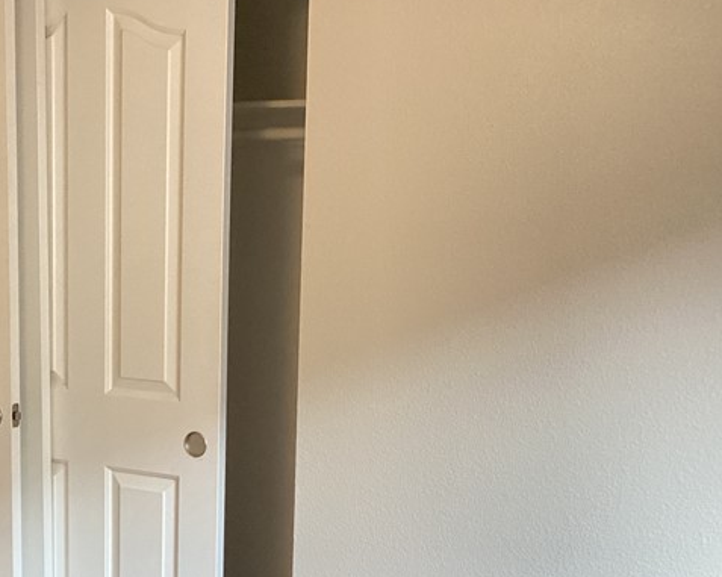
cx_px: 106
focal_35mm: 65
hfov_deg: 28.3
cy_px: 462
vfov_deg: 23.1
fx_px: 1388
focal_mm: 3.3
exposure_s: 1/40
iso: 320
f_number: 2.4
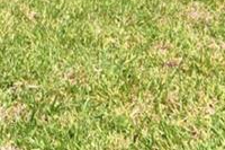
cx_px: -109
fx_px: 749
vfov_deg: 10.1
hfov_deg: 15.7
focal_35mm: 120
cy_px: -198
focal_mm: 10
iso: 100
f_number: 4.5
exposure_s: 1/2000
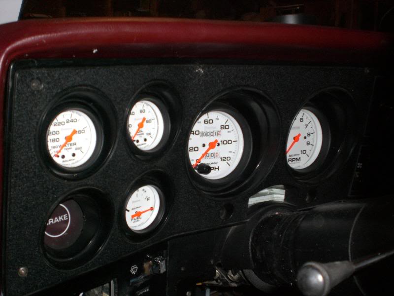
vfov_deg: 37.7
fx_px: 433
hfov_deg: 49.0
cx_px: 197
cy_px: 148
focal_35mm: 38
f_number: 3.1
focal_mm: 6.3
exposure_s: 1/60
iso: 200
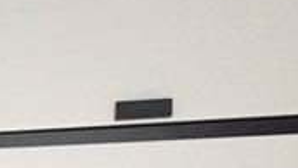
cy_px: 528
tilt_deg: -5.2
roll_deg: +1.3
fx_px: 1486
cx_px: -281
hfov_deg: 10.6
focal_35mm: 188
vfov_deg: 5.9
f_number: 2.2
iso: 50
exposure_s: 1/30
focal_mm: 4.15
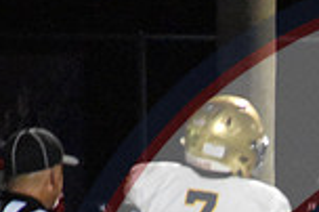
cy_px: 358
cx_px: 491
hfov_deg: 1.8
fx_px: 10161
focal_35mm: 1148
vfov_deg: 1.2
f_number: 5.3
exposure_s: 1/320
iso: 12800
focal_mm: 200
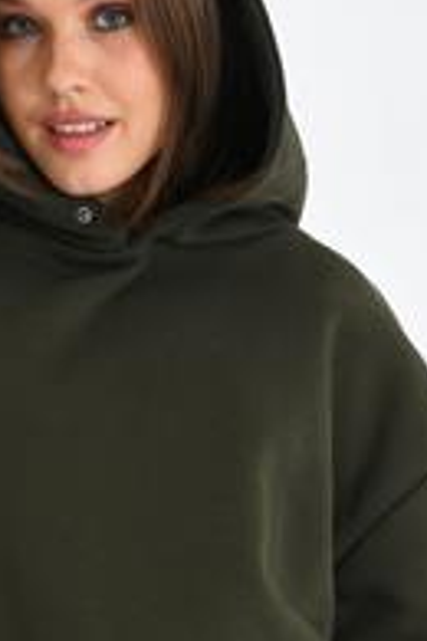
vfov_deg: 15.8
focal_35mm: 129
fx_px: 2295
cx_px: 151
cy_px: 519
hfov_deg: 10.6
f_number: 5.6
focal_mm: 56
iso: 100
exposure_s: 1/125
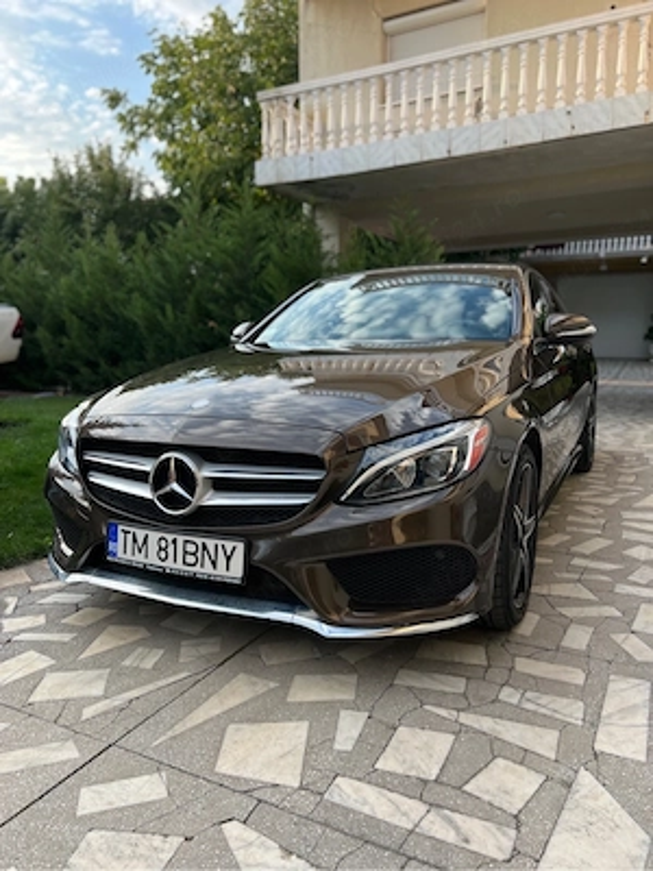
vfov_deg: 67.3
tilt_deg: -7.8
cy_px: 436
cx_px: 326
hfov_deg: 53.1
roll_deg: +0.6
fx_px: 654
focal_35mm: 26
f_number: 1.5
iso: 50
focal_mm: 5.7
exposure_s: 1/482
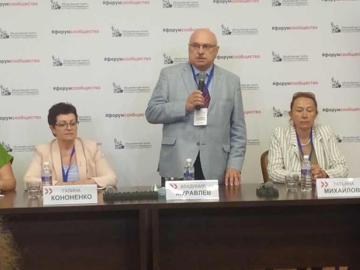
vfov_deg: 56.8
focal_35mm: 24
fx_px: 250
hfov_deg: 71.6
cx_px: 180
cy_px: 135
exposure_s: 1/33
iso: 160
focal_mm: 3.94
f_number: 1.9
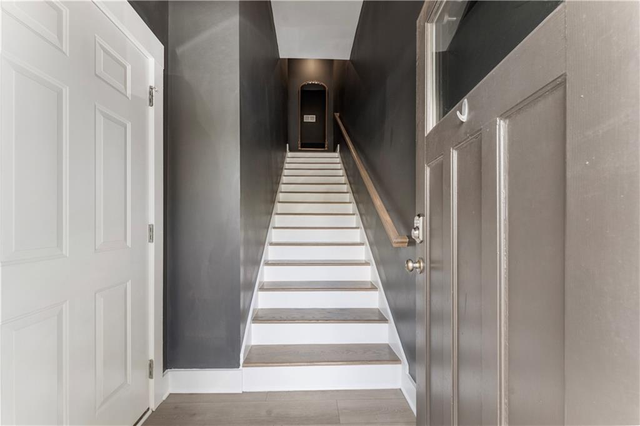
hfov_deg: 104.3
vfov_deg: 81.2
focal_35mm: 14
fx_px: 249
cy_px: 213
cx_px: 320
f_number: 8
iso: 320
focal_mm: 14
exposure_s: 1/80
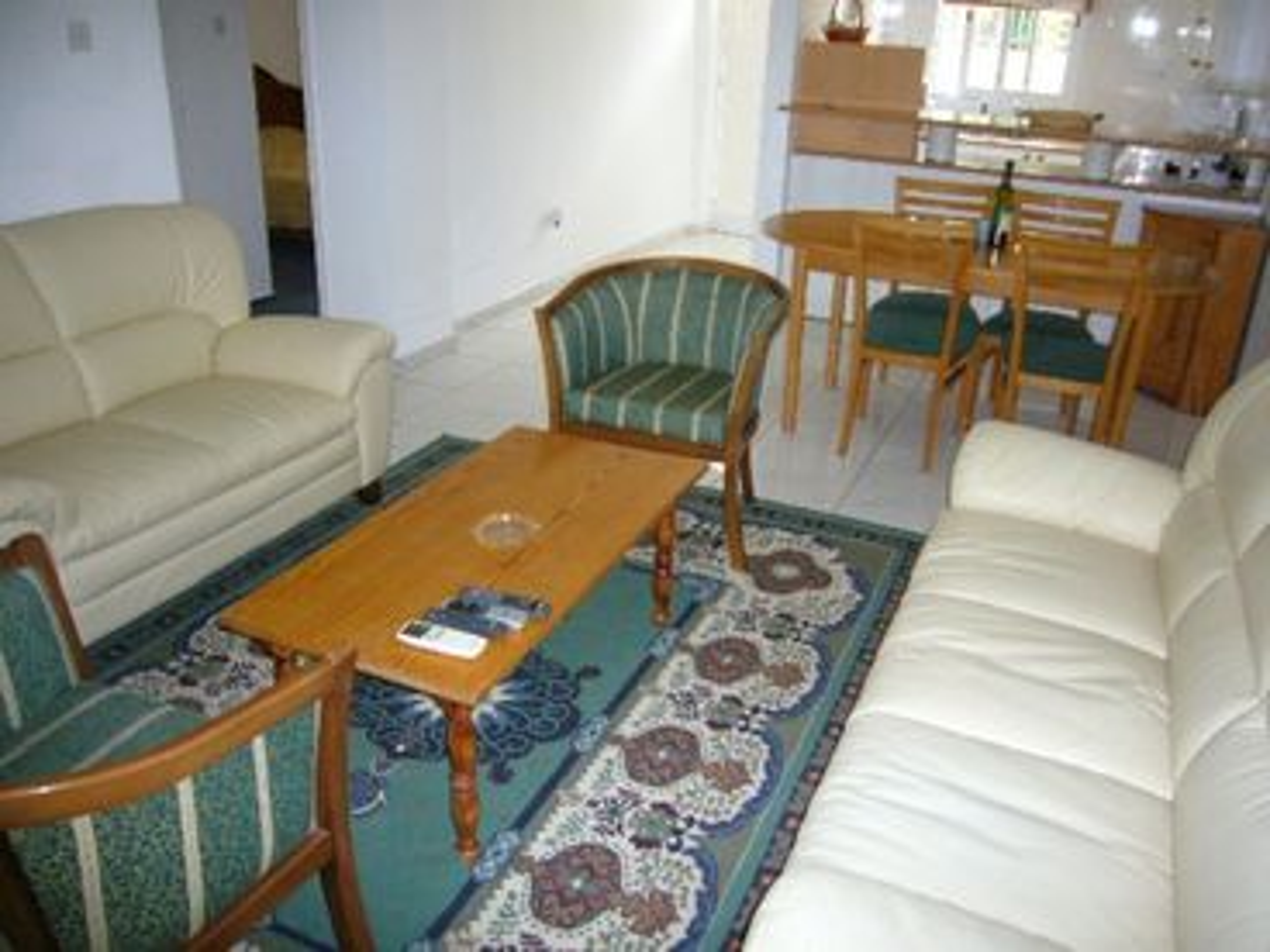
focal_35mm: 28
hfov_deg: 63.4
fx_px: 1027
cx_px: 635
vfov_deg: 49.7
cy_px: 476
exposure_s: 1/30
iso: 250
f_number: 2.8
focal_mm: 4.6
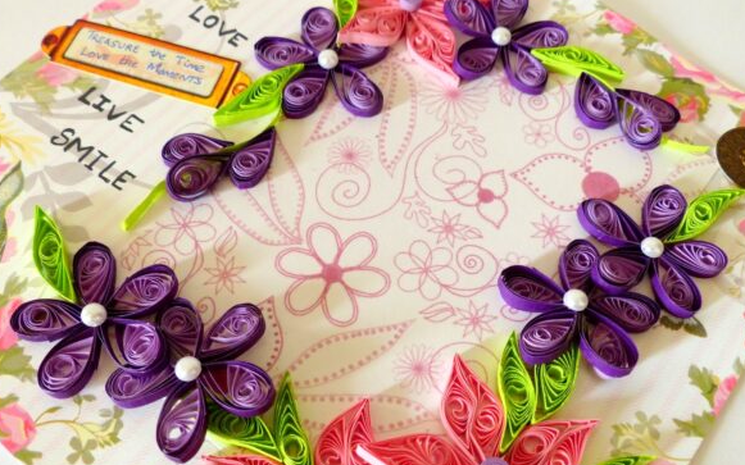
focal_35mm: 35
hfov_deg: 55.3
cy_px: 257
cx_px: 365
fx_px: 711
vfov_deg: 36.2
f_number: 2.8
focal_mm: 5.7
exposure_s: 1/60
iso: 320
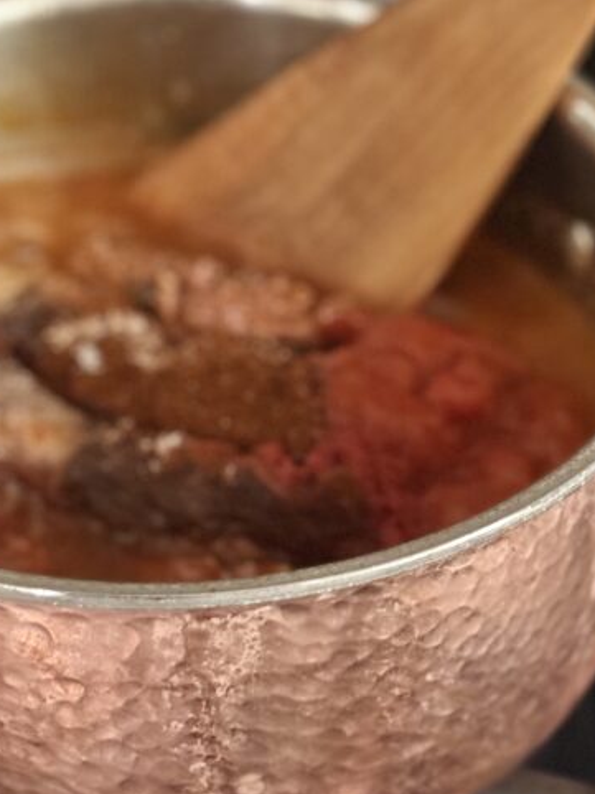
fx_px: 2340
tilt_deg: -35.4
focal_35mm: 102
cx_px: 162
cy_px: 209
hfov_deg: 14.4
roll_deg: +0.8
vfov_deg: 19.2
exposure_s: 1/24
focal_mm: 6.76
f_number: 1.78
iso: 800
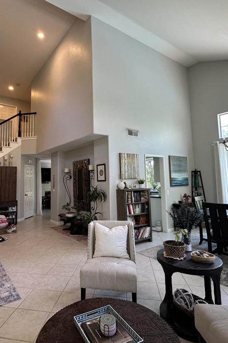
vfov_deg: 81.1
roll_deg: +2.1
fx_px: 200
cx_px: 89
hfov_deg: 58.9
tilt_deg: +5.8
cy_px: 162
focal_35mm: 21
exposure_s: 1/120
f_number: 2.2
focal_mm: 2.22
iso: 160
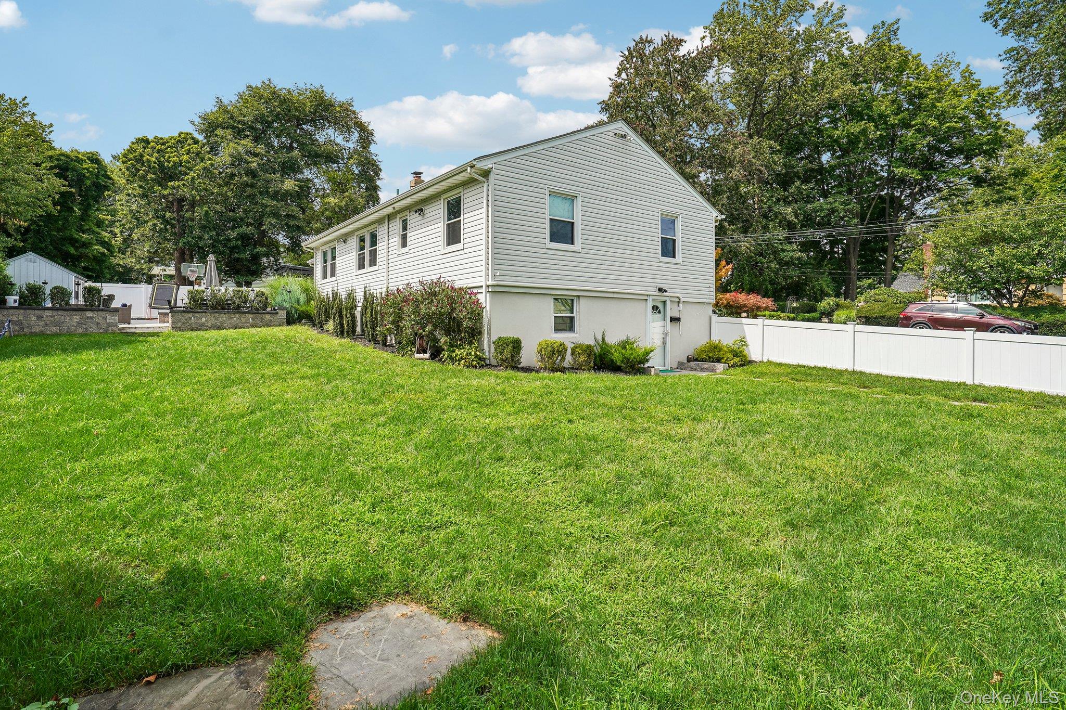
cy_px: 355
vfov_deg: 67.4
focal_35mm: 18
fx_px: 533
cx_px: 533
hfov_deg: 90.0
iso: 100
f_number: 8
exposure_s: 1/250
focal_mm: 18
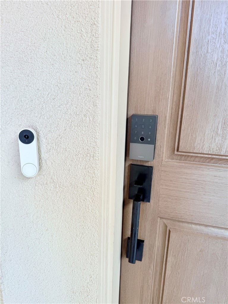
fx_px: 211
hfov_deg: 56.8
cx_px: 114
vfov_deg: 71.6
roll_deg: -1.7
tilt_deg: -14.3
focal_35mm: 24
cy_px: 152
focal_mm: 6.76
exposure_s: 1/126
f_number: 1.78
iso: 50
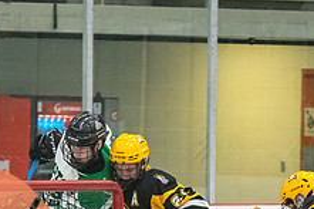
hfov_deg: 5.3
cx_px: 103
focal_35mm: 386
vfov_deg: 3.5
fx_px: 3364
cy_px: 264
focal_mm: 105
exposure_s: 1/800
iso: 4000
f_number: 2.8
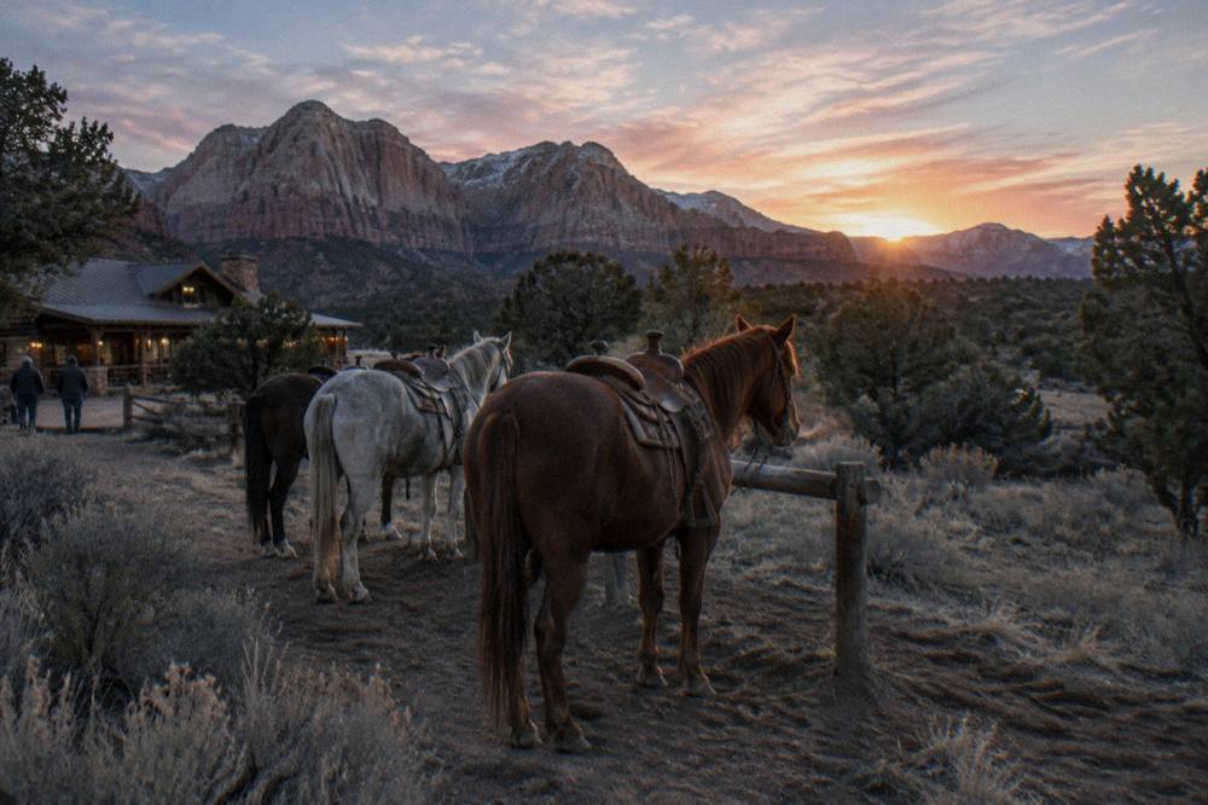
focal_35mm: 35
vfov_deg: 37.8
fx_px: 1174
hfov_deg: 54.5
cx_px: 604
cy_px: 402
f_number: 6.3
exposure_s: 1/25
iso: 3200
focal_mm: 35
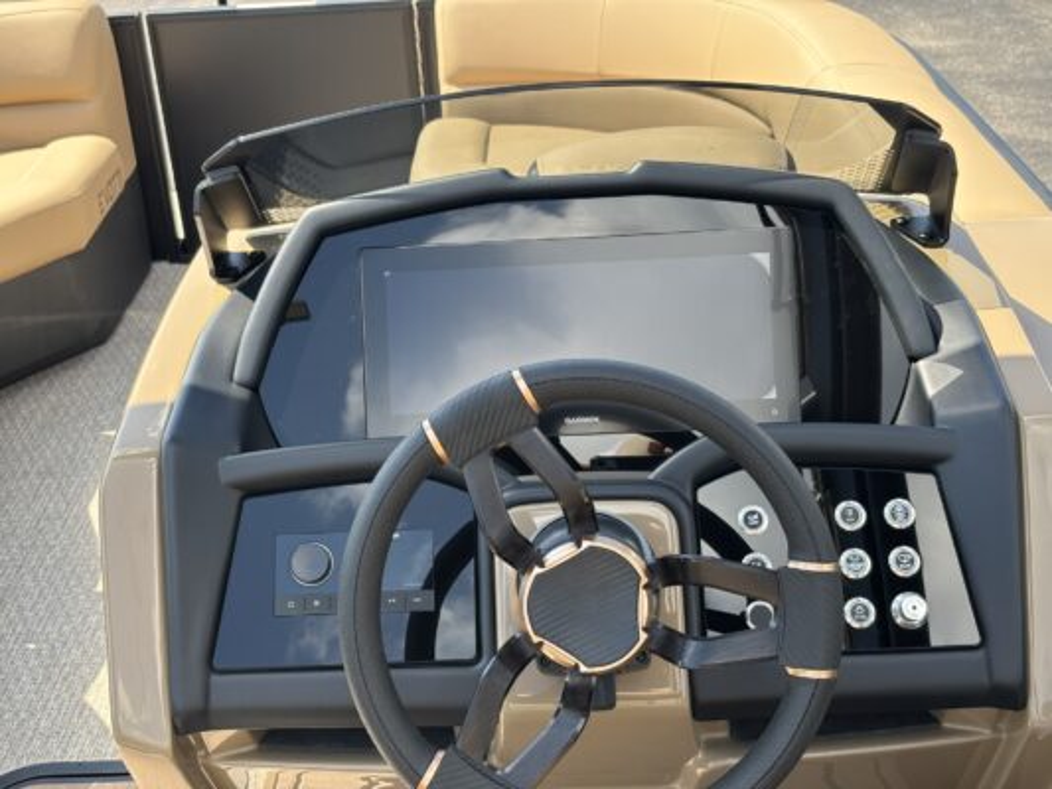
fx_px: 1581
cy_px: 394
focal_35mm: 52
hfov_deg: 36.8
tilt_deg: -25.6
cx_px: 526
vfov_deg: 28.0
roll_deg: +3.6
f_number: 1.6
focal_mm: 5.96
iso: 32
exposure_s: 1/403
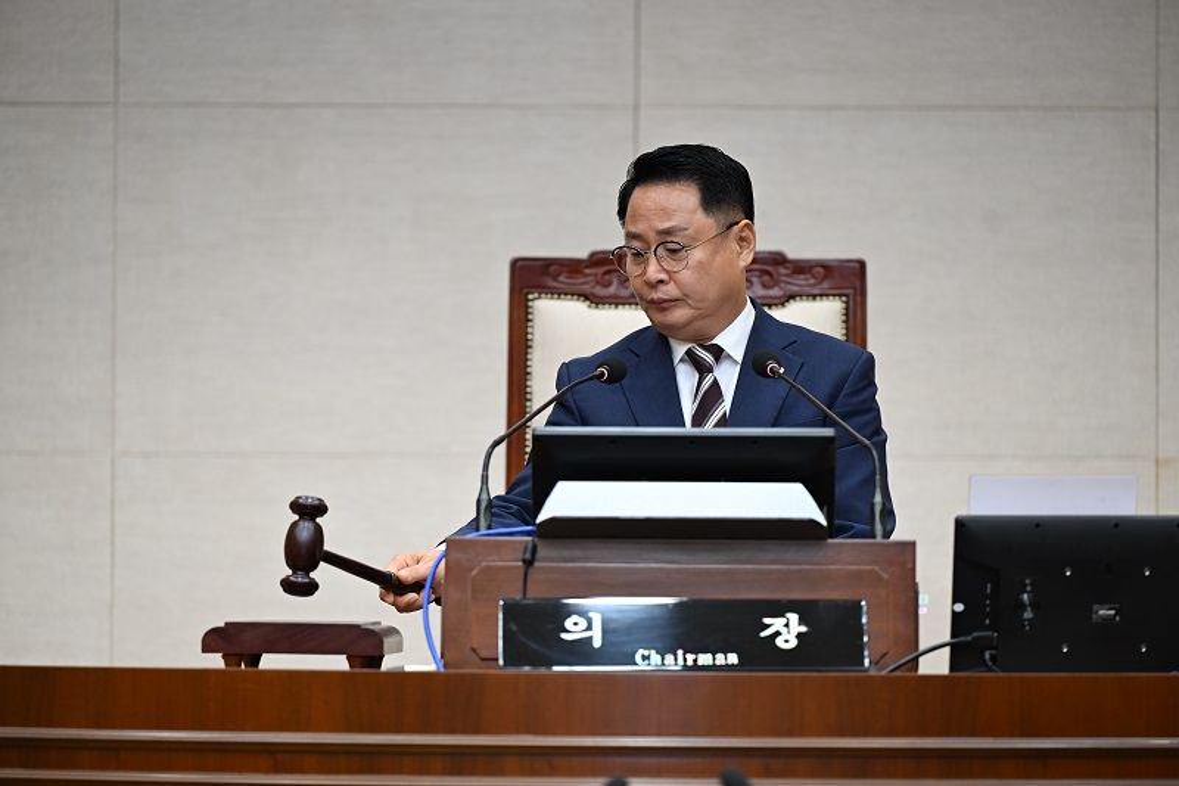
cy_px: 393
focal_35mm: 200
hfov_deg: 10.3
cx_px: 590
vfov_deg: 6.9
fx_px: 6548
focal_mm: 200
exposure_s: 1/200
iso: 1000
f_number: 3.2
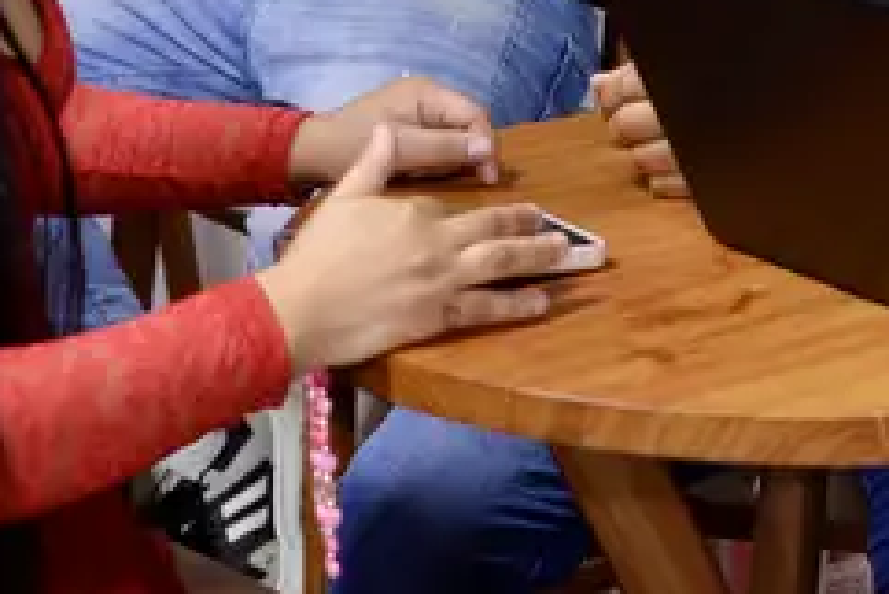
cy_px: -266
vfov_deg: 10.6
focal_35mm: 125
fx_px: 3089
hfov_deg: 16.0
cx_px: 926
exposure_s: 1/100
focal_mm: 35
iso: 800
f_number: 2.8
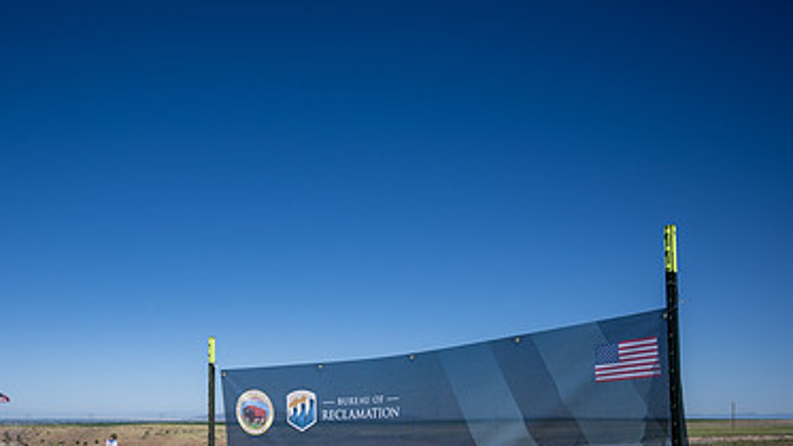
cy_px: 405
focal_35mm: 35
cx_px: 287
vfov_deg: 32.0
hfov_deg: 55.8
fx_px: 736
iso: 100
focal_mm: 21.5
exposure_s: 1/1600
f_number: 4
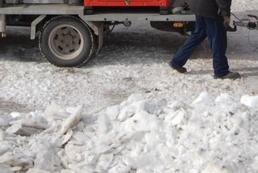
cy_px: -130
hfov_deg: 12.1
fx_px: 1212
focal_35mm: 169
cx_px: 148
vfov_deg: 7.9
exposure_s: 1/250
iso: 125
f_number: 8
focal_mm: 24
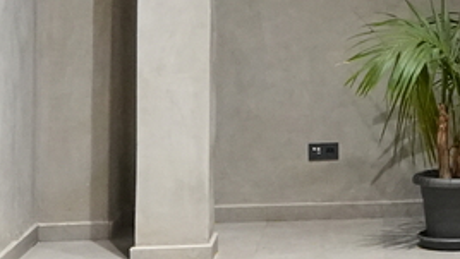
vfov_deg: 8.2
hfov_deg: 14.1
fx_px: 1769
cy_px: -134
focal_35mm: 145
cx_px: 642
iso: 12800
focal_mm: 35
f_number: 5
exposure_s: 1/200
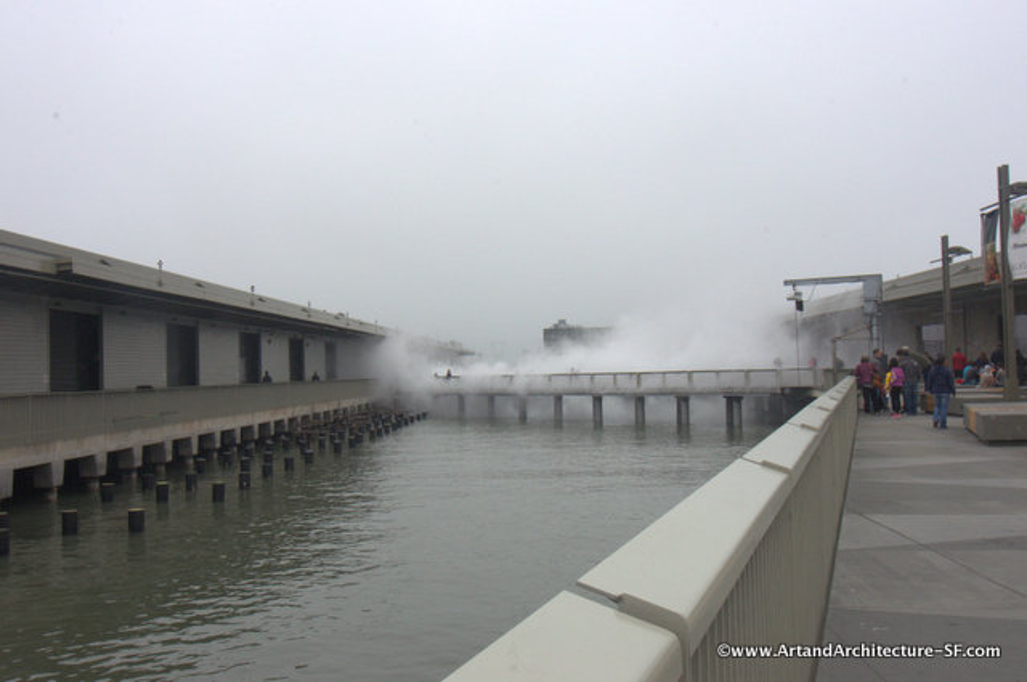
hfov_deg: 53.2
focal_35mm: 36
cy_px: 341
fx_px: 1026
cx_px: 514
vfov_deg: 36.8
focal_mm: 24
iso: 1250
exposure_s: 1/250
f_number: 18
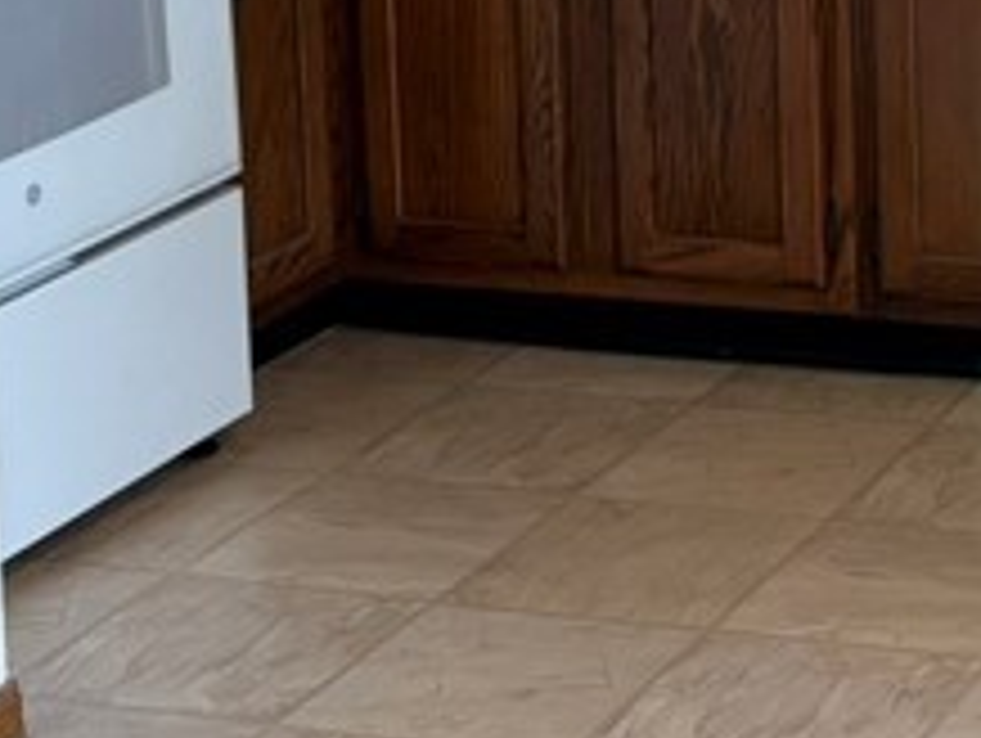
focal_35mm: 122
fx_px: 3461
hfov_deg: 15.4
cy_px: -324
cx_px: 1282
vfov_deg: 11.7
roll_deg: +1.0
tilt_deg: -7.2
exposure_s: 1/120
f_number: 1.6
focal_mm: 5.96
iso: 200
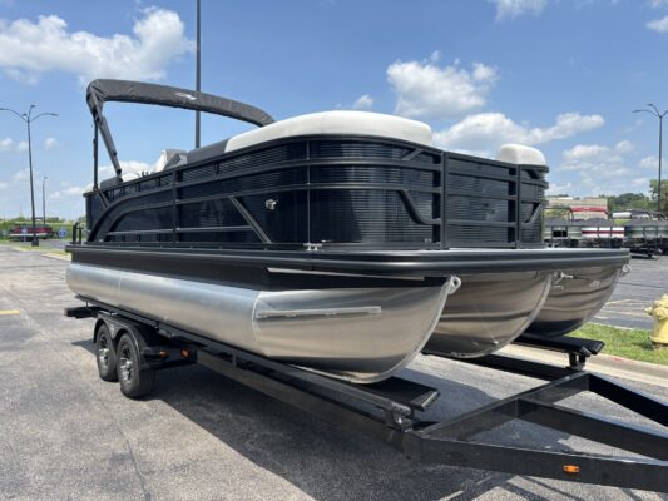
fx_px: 502
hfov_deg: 67.3
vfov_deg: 53.1
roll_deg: +1.8
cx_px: 334
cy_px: 250
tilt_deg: -3.2
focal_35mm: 26
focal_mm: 5.96
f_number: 1.6
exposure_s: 1/2342
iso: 50
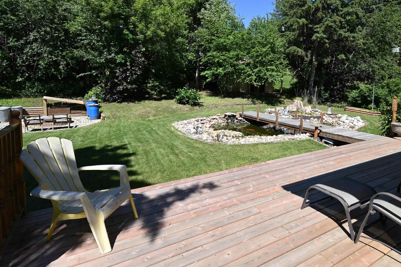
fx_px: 212
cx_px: 215
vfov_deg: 63.8
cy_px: 104
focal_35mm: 19
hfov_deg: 86.8
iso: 100
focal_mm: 10
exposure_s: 1/320
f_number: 6.3
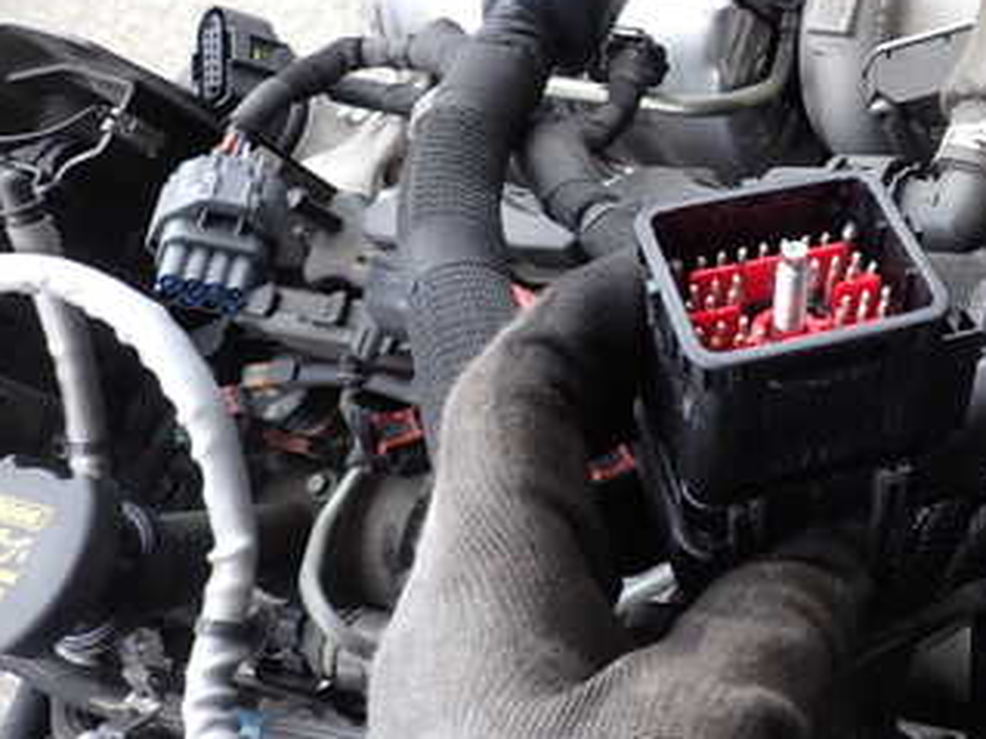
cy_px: 186
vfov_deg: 30.4
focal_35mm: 47
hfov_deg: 38.0
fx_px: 1338
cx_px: 869
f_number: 2.8
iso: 100
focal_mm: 4.5
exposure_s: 1/160
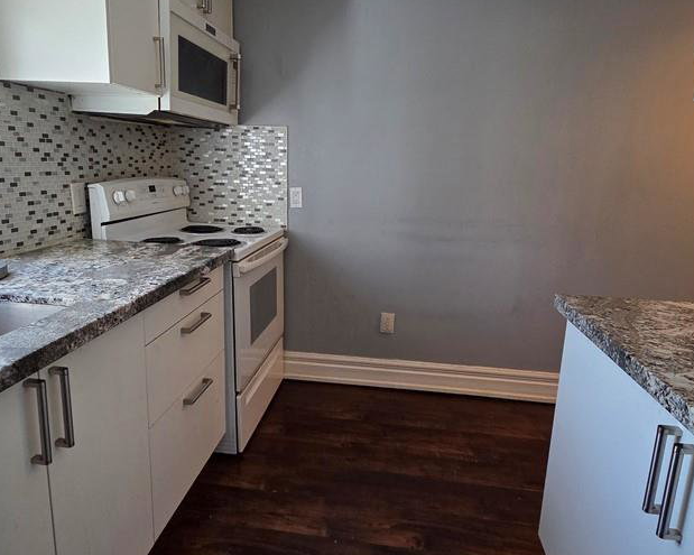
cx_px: 334
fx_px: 431
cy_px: 259
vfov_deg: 65.4
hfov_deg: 77.6
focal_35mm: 21
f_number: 2.2
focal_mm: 2.2
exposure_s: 1/120
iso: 125
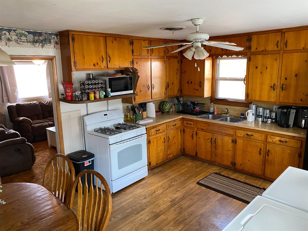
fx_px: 231
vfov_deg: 53.0
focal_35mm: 26
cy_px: 116
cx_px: 154
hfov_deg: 67.3
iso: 250
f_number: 1.8
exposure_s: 1/60
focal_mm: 4.25
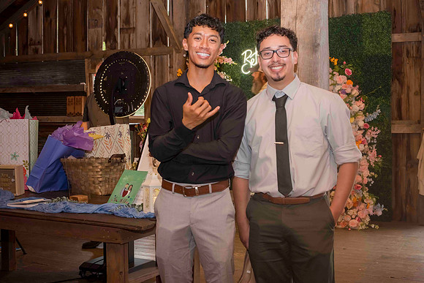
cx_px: 212
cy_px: 142
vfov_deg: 26.1
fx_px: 611
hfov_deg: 38.3
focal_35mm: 52
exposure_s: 1/60
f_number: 7.1
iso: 800
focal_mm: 50
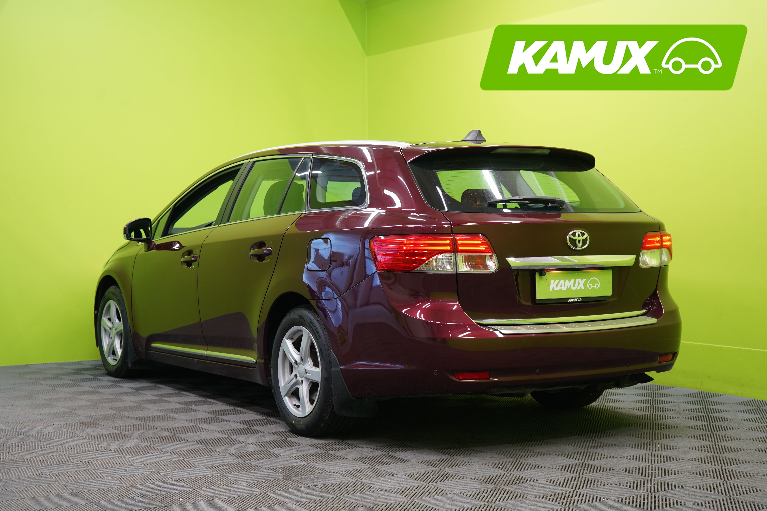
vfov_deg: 25.5
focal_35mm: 53
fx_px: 1129
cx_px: 384
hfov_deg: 37.5
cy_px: 256
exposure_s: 1/25
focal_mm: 53
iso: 400
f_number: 5
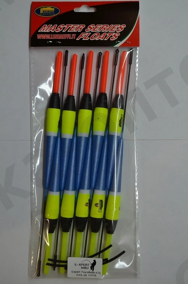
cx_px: 94
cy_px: 142
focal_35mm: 45
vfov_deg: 43.7
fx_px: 354
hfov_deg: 29.8
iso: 220
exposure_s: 1/60
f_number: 5.6
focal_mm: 30
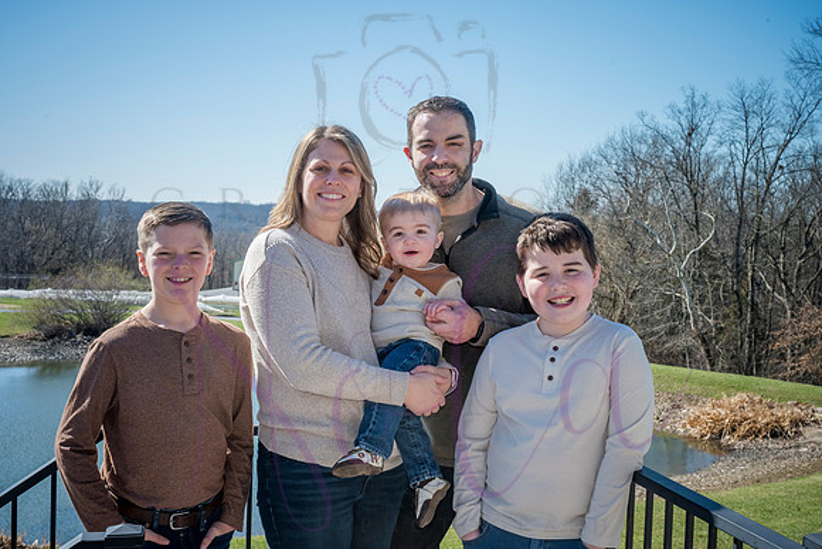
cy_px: 274
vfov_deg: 27.0
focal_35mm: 50
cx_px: 411
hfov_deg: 39.6
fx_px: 1142
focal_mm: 50
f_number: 14
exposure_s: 1/320
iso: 400
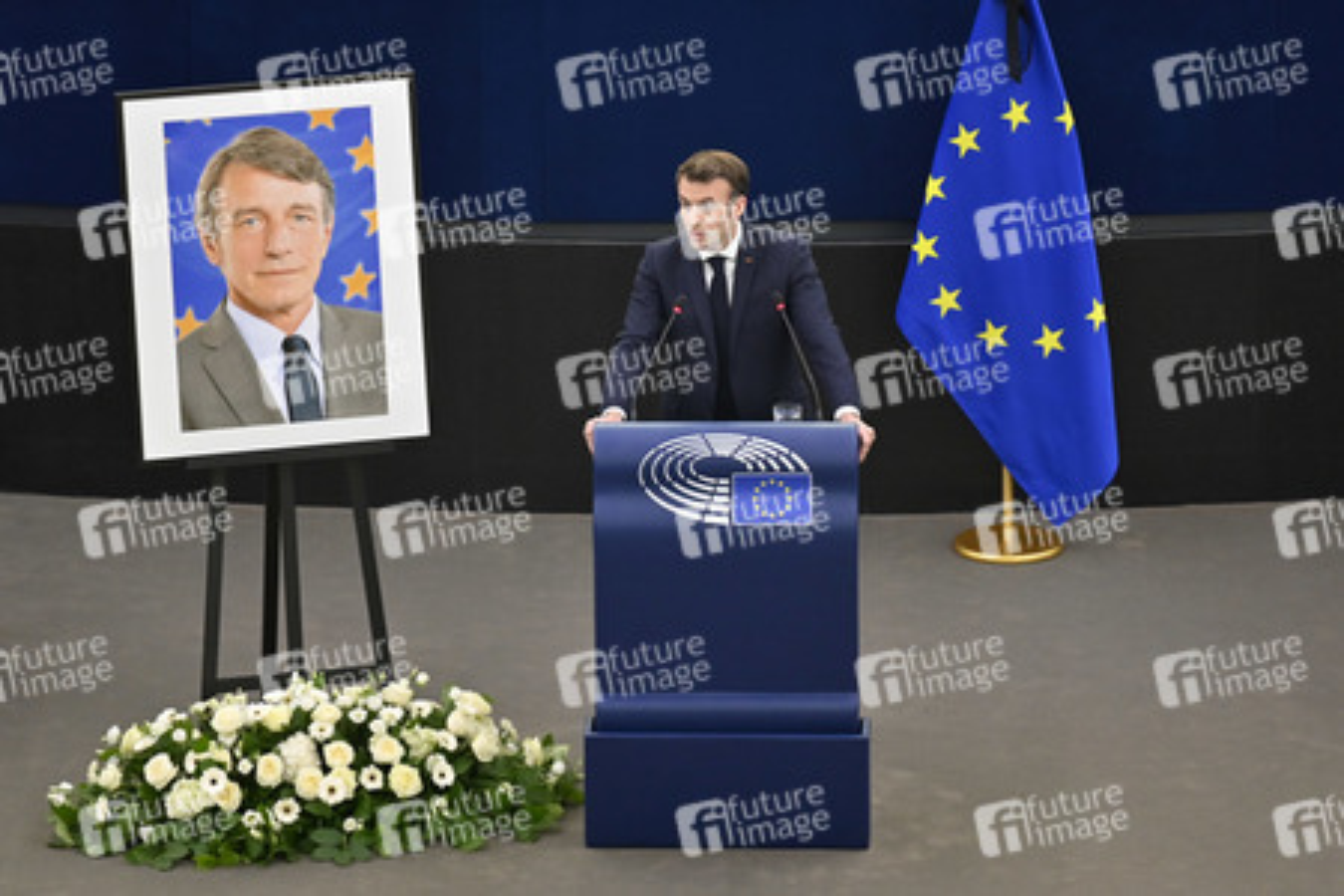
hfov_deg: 10.3
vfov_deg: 6.9
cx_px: 672
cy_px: 448
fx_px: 7466
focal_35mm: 200
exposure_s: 1/320
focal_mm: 200
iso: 1000
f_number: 2.8
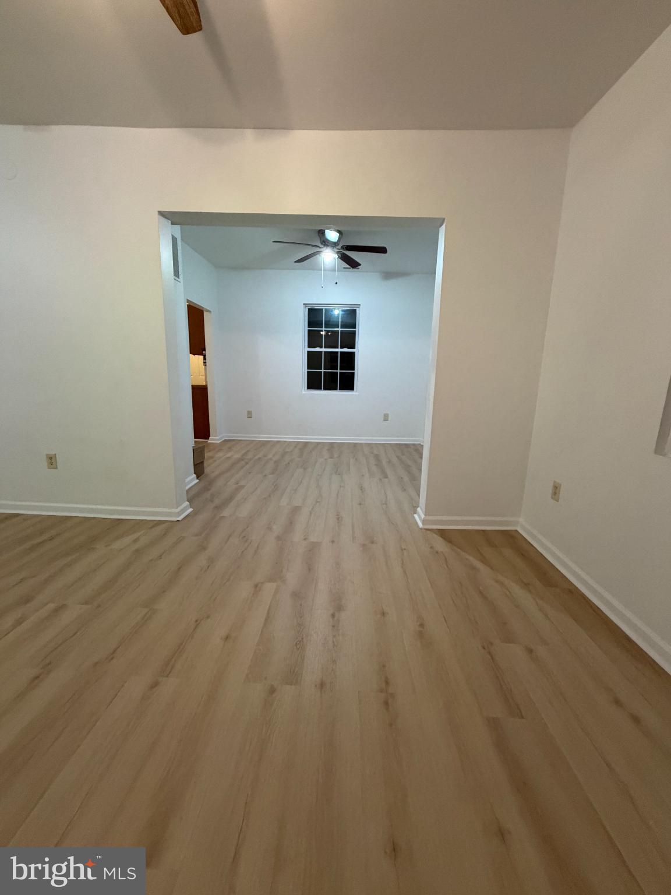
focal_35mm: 14
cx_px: 336
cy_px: 448
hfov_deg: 85.7
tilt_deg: -11.6
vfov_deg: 102.1
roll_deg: -1.2
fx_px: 362
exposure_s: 1/60
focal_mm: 2.22
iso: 400
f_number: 2.2
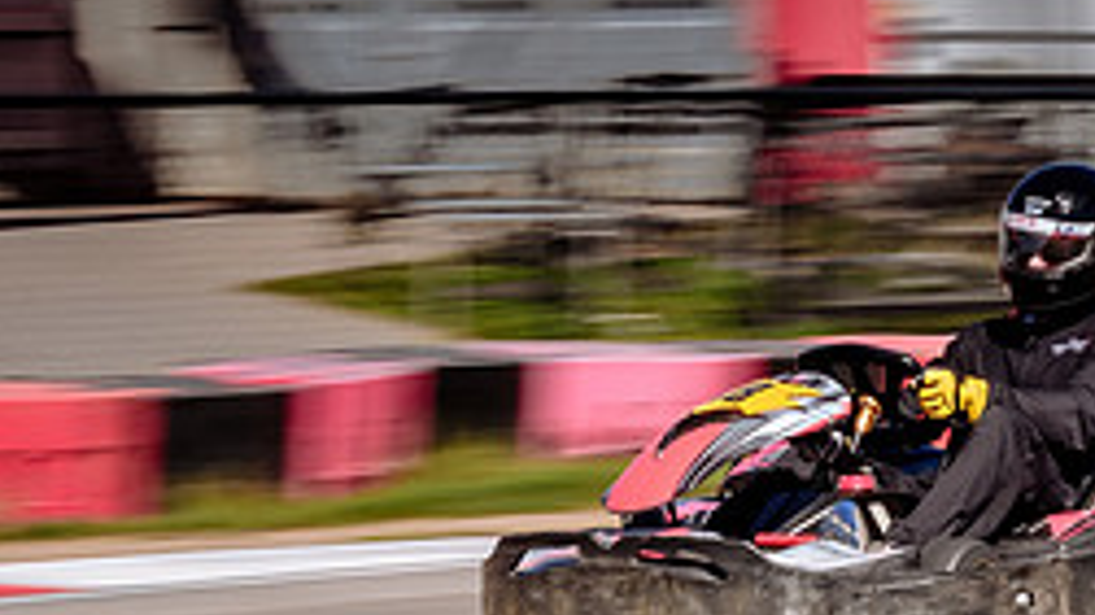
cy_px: 461
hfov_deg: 8.0
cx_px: 777
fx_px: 7866
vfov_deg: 4.5
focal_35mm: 271
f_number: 14
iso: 64
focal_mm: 70
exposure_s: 1/50
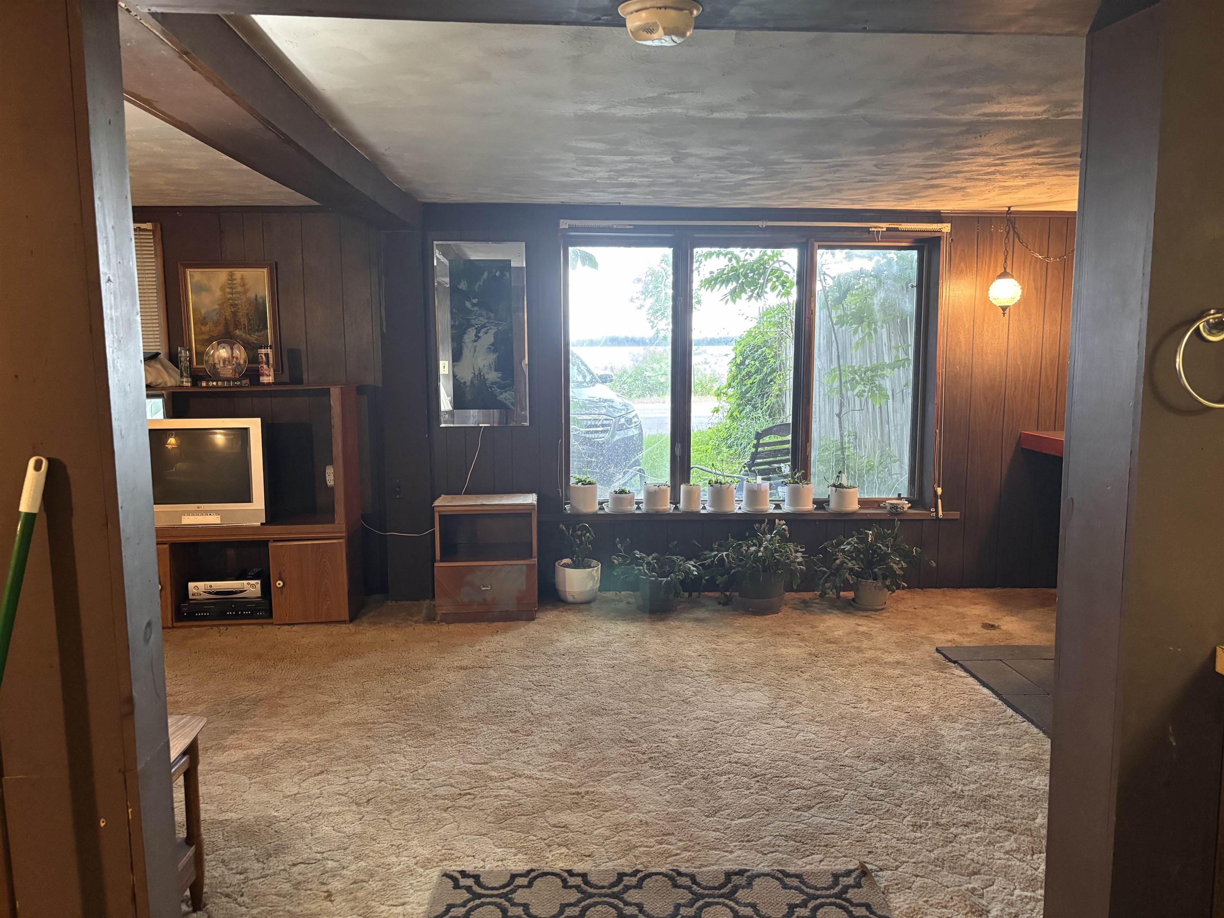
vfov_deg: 53.1
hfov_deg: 67.3
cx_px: 612
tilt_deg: -6.9
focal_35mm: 26
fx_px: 919
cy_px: 459
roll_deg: +0.1
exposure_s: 1/60
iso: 500
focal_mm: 5.96
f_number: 1.6
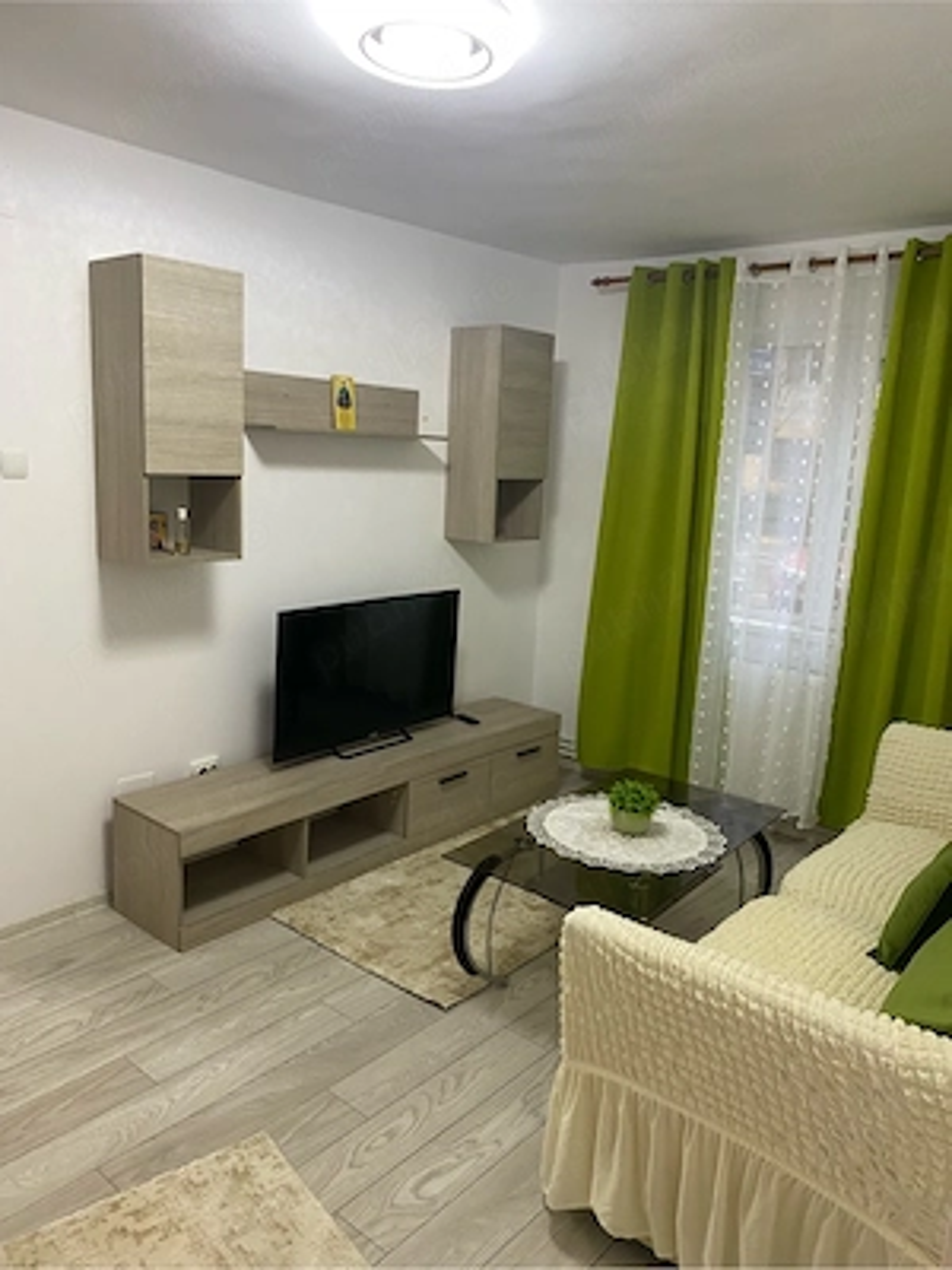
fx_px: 953
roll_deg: -3.2
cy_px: 635
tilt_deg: -10.9
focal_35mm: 26
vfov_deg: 67.3
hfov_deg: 53.1
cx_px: 476
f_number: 1.8
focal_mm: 4.25
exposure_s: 1/50
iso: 160
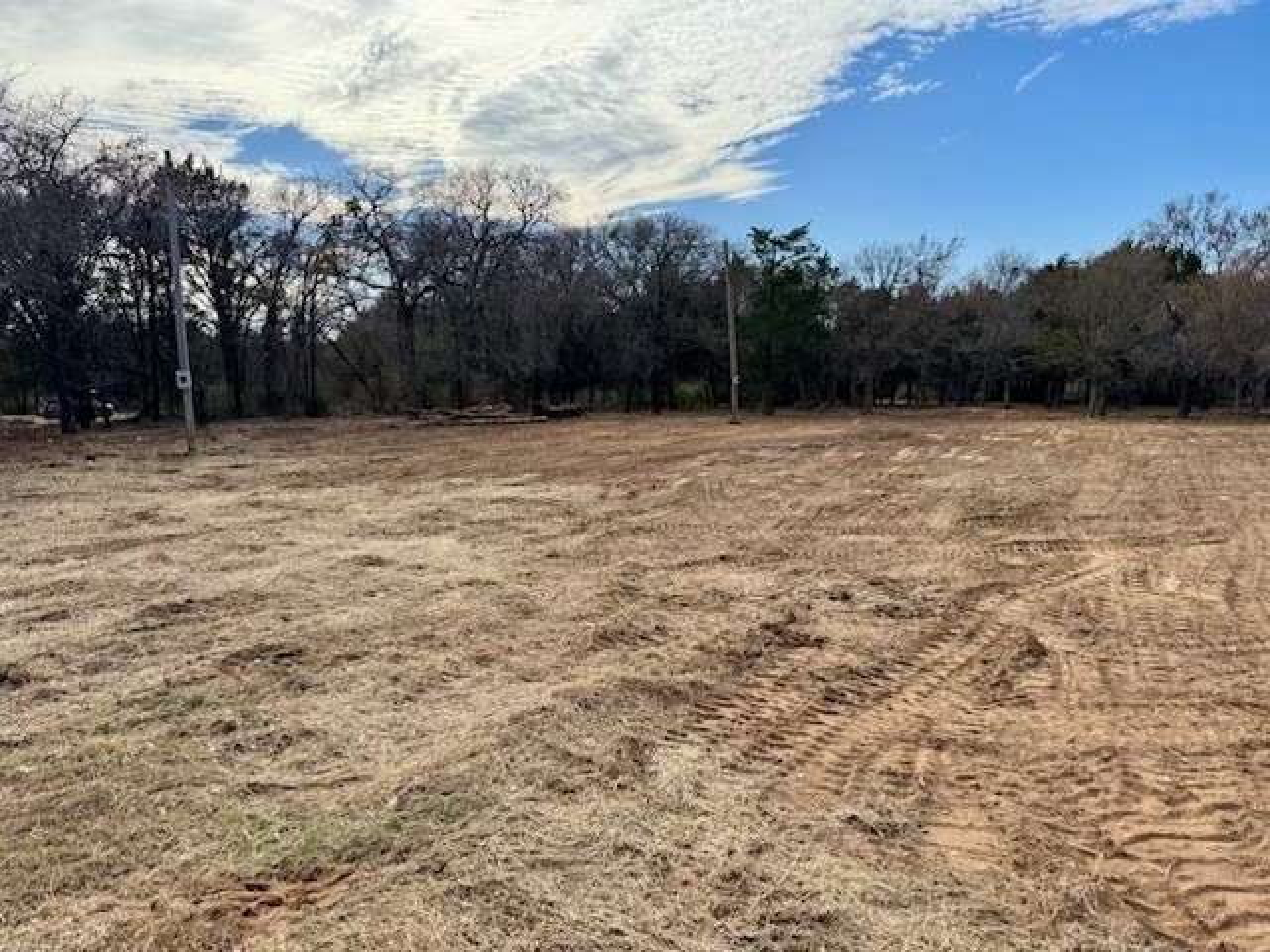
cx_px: 635
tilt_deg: -10.0
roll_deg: +0.9
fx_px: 881
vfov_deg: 56.8
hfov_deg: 71.6
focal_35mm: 24
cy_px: 476
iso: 80
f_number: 1.78
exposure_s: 1/3413
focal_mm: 6.76
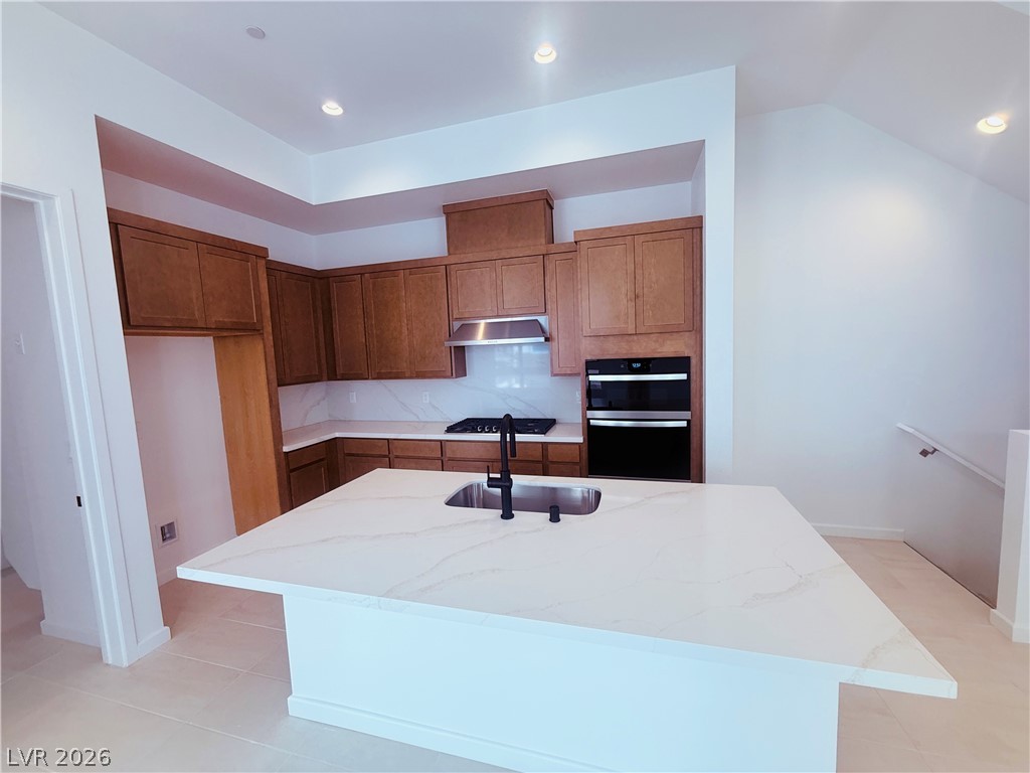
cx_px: 515
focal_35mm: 14
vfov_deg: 85.7
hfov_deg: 102.1
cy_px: 386
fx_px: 417
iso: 160
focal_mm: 2.22
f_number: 2.2
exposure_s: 1/120
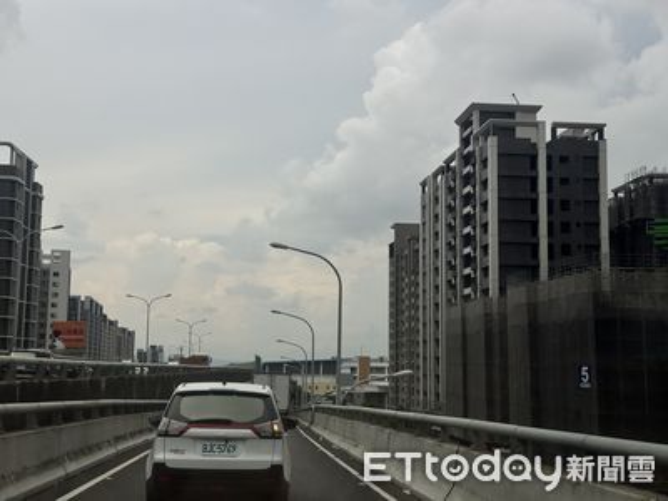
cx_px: 334
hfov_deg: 39.7
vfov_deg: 30.3
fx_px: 926
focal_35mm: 48
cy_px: 250
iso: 64
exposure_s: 1/6623
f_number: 1.78
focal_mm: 6.86
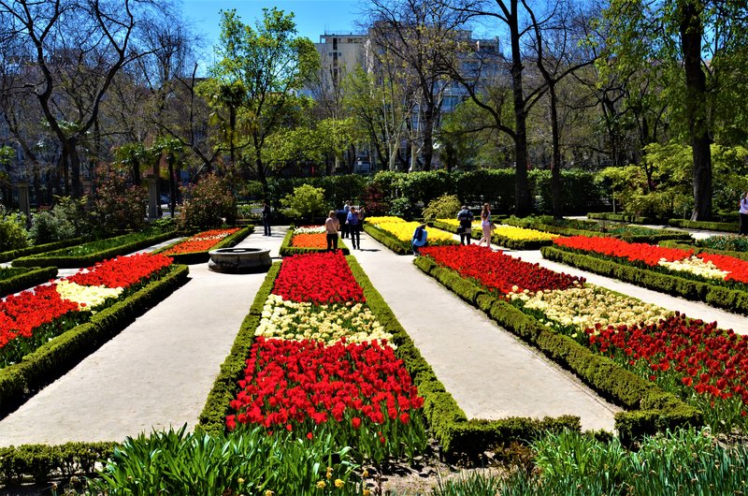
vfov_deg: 41.5
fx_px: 653
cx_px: 374
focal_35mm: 32
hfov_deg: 59.6
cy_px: 248
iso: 400
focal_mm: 21
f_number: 11
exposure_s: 1/500
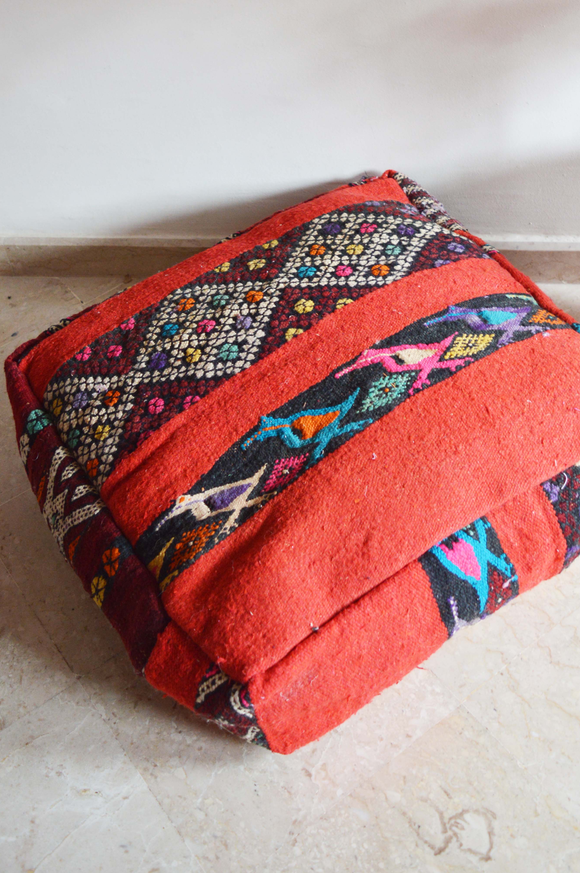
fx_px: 1089
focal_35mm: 45
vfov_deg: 42.4
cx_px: 398
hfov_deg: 29.6
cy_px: 230
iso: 400
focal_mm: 20
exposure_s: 1/50
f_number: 3.8
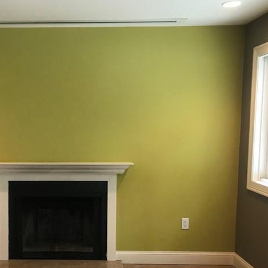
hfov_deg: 31.0
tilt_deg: -6.7
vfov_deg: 31.3
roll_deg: -0.1
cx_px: 62
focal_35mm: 54
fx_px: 473
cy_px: 183
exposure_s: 1/30
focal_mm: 3.99
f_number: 1.8
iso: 40
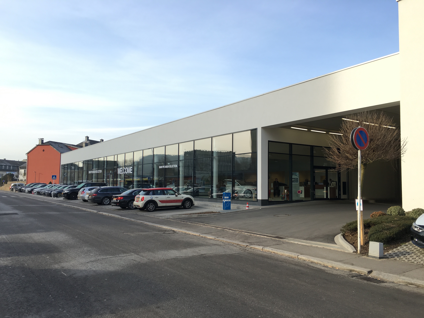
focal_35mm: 29
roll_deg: -0.9
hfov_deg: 61.7
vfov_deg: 48.2
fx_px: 355
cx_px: 212
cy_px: 159
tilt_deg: +5.0
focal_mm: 4.15
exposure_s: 1/390
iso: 25
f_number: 2.2
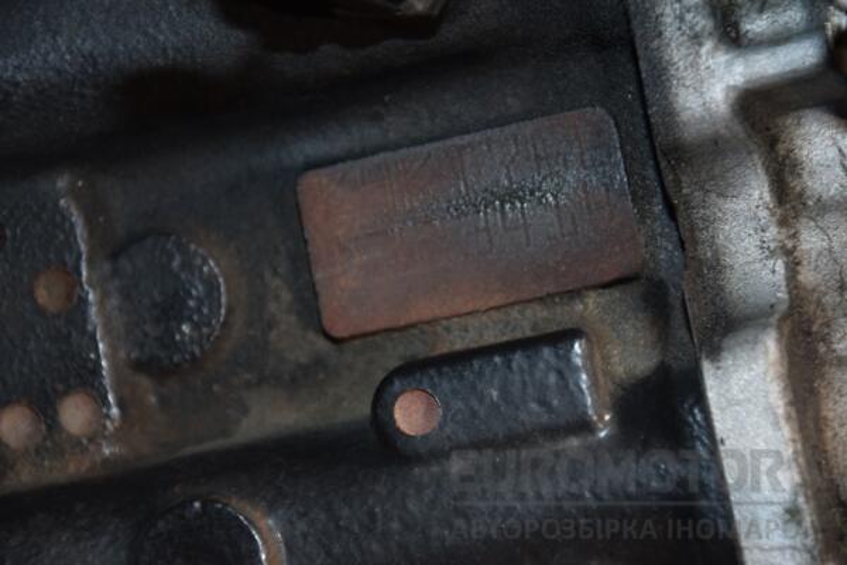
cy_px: 282
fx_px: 3705
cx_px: 424
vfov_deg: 8.7
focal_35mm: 158
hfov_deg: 13.0
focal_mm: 105
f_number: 5.6
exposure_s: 1/60
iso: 800
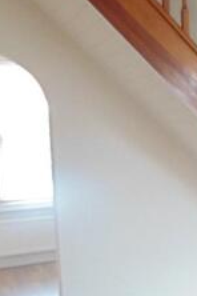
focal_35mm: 60
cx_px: 343
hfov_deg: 18.4
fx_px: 492
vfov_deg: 33.3
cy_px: 173
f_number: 3.1
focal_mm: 4
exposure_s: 1/15
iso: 400
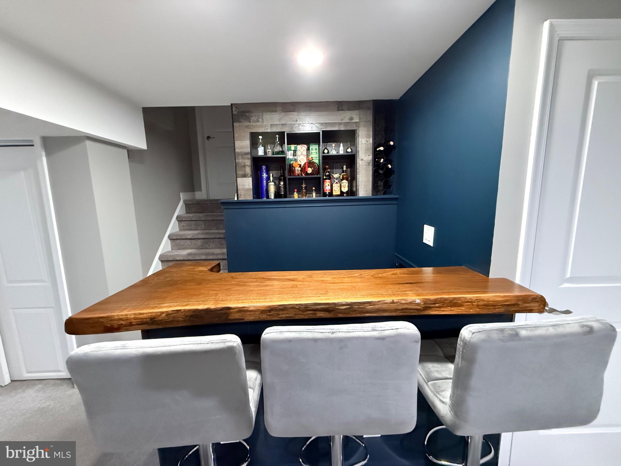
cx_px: 310
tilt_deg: -8.7
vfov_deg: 85.7
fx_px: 251
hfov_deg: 102.1
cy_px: 233
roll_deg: +1.3
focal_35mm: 14
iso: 1250
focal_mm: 2.22
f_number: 2.2
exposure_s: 1/60
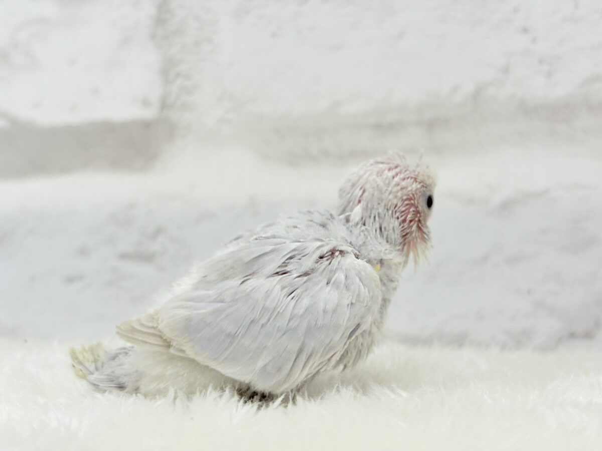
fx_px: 904
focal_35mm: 52
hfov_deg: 36.8
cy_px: 226
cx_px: 301
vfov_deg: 28.0
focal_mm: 5.96
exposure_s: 1/100
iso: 64
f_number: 1.6
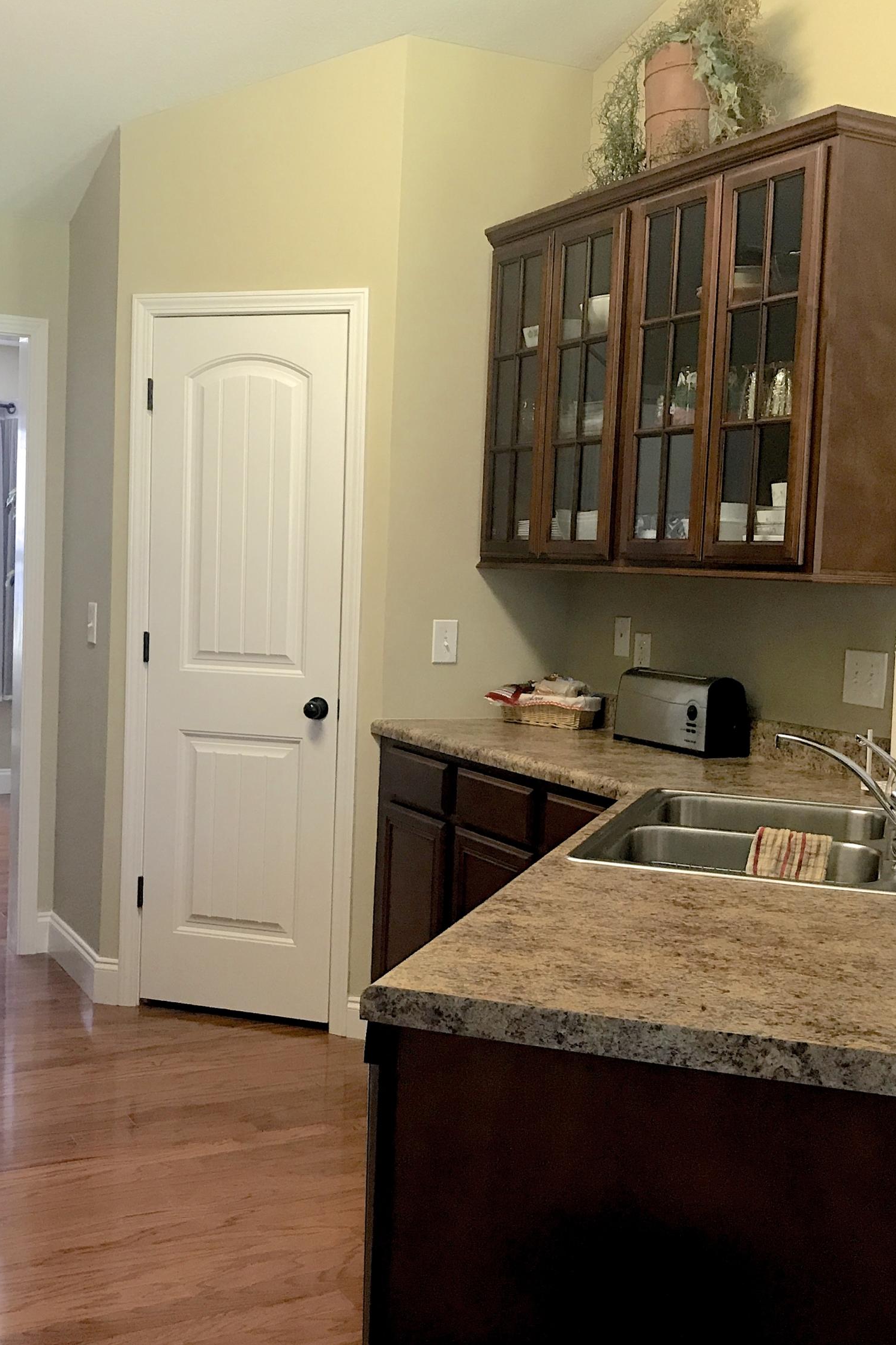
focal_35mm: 39
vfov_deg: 49.6
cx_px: 408
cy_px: 672
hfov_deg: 34.2
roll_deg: -2.5
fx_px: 1456
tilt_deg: -3.1
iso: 50
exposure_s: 1/15
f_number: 1.8
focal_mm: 3.99
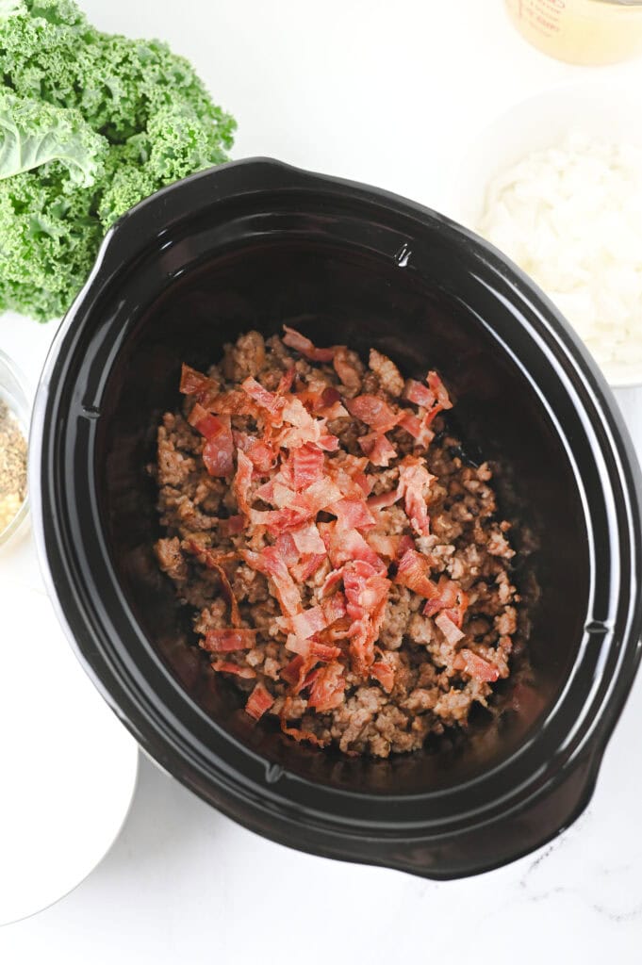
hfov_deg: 26.9
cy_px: 482
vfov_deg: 39.6
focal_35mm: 50
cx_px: 321
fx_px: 1340
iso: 1400
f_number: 4
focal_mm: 50
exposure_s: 1/100
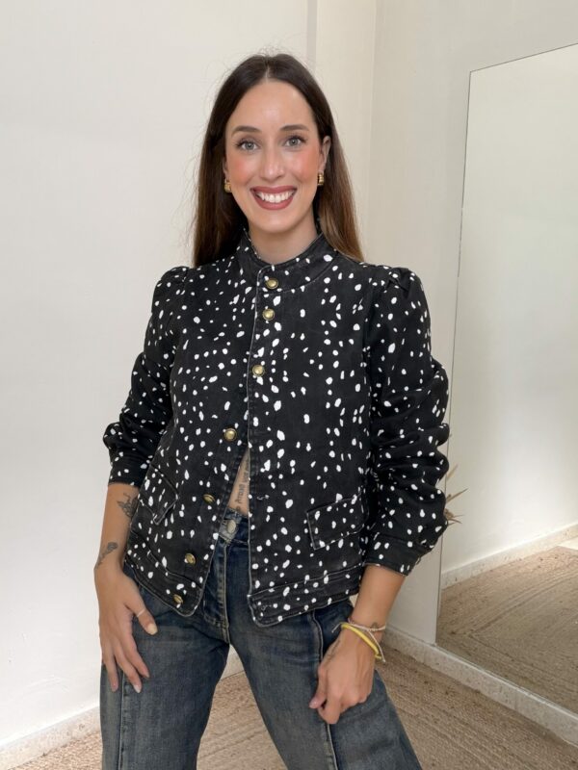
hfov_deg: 46.8
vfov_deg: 60.0
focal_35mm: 30
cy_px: 385
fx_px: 668
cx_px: 289
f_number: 1.9
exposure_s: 1/60
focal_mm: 2.71
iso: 100
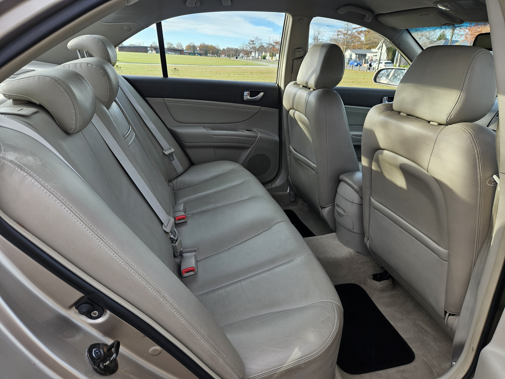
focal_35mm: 23
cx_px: 252
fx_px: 336
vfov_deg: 58.9
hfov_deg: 73.9
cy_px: 190
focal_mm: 5.4
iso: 25
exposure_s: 1/180
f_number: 1.8
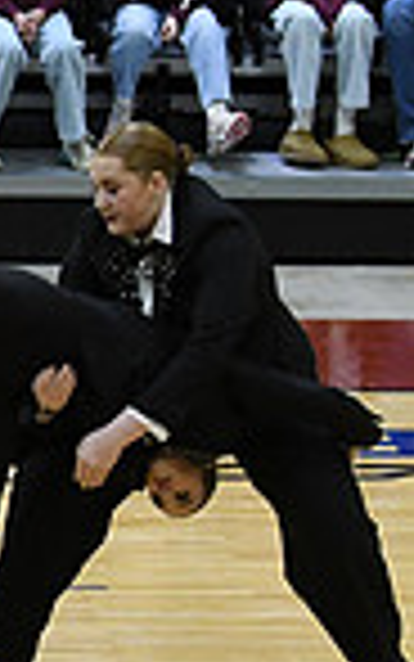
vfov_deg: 4.6
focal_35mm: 452
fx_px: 8152
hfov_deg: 2.9
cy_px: 718
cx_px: -882
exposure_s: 1/250
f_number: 4
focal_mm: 75
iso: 2500
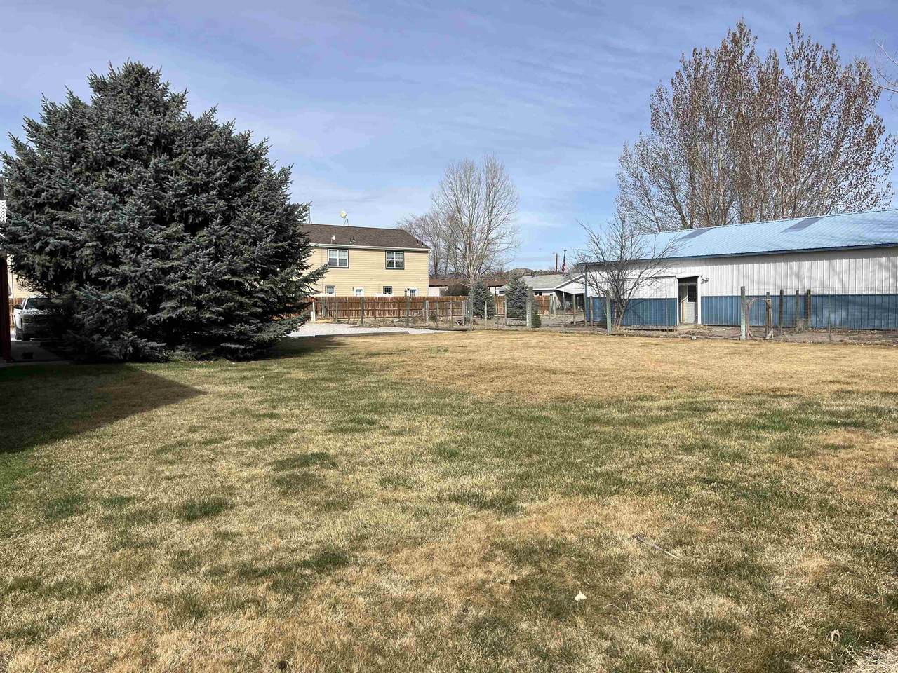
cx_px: 449
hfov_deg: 67.3
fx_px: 674
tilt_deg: -3.1
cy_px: 336
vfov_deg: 53.1
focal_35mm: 26
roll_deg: +1.9
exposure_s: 1/4854
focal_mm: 5.1
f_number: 1.6
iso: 50
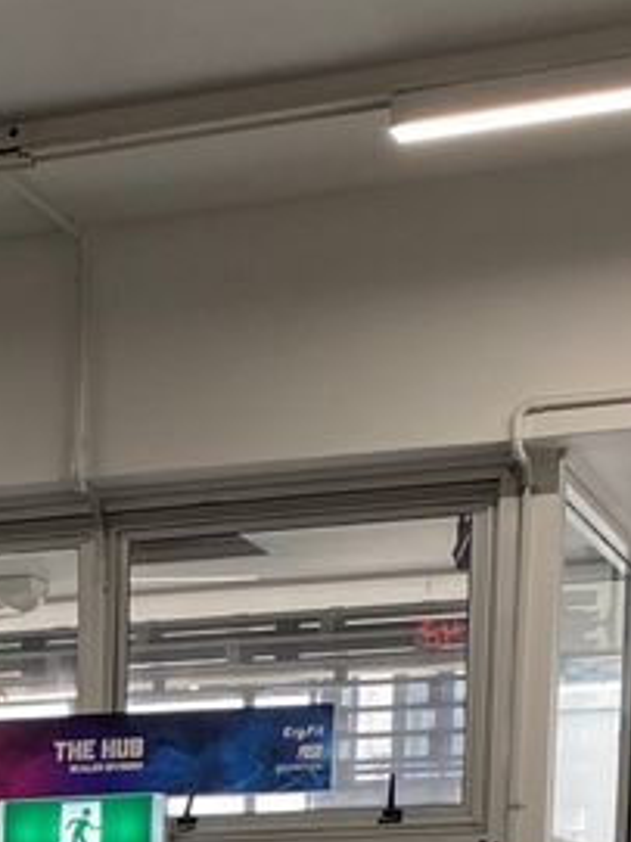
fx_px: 2797
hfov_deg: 11.8
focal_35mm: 115
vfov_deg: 15.7
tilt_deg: -4.8
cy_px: 1283
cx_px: -547
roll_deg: +0.4
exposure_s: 1/100
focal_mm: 4.25
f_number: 1.8
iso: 64
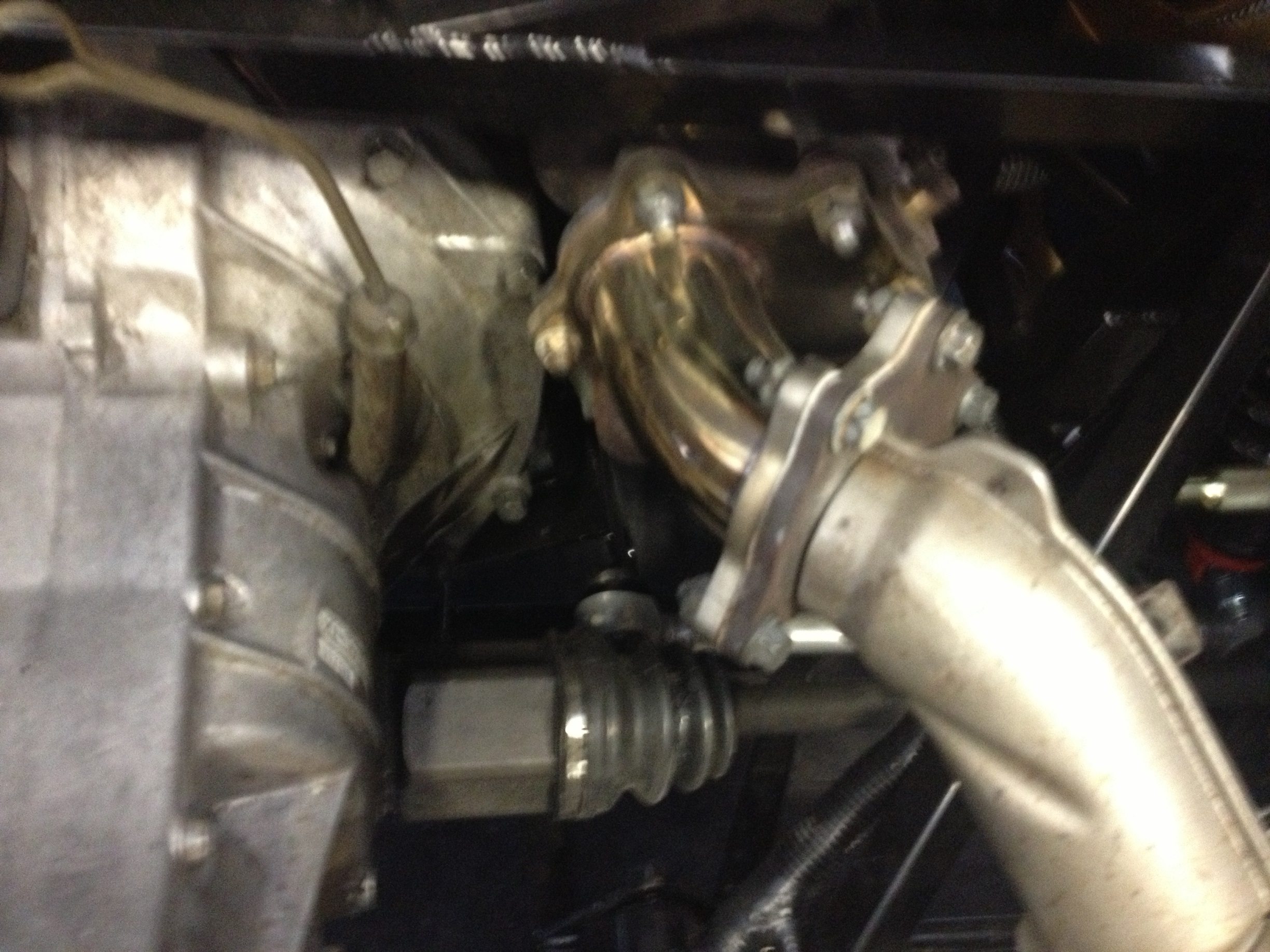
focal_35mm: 35
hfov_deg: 52.6
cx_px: 635
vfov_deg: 40.7
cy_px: 476
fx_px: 1284
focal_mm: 4.28
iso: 500
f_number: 2.4
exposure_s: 1/15
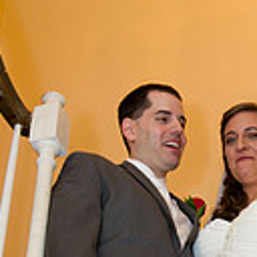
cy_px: 313
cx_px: 256
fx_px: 1100
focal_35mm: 131
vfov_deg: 13.0
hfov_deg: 13.1
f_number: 5
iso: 1000
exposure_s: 1/100
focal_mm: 44
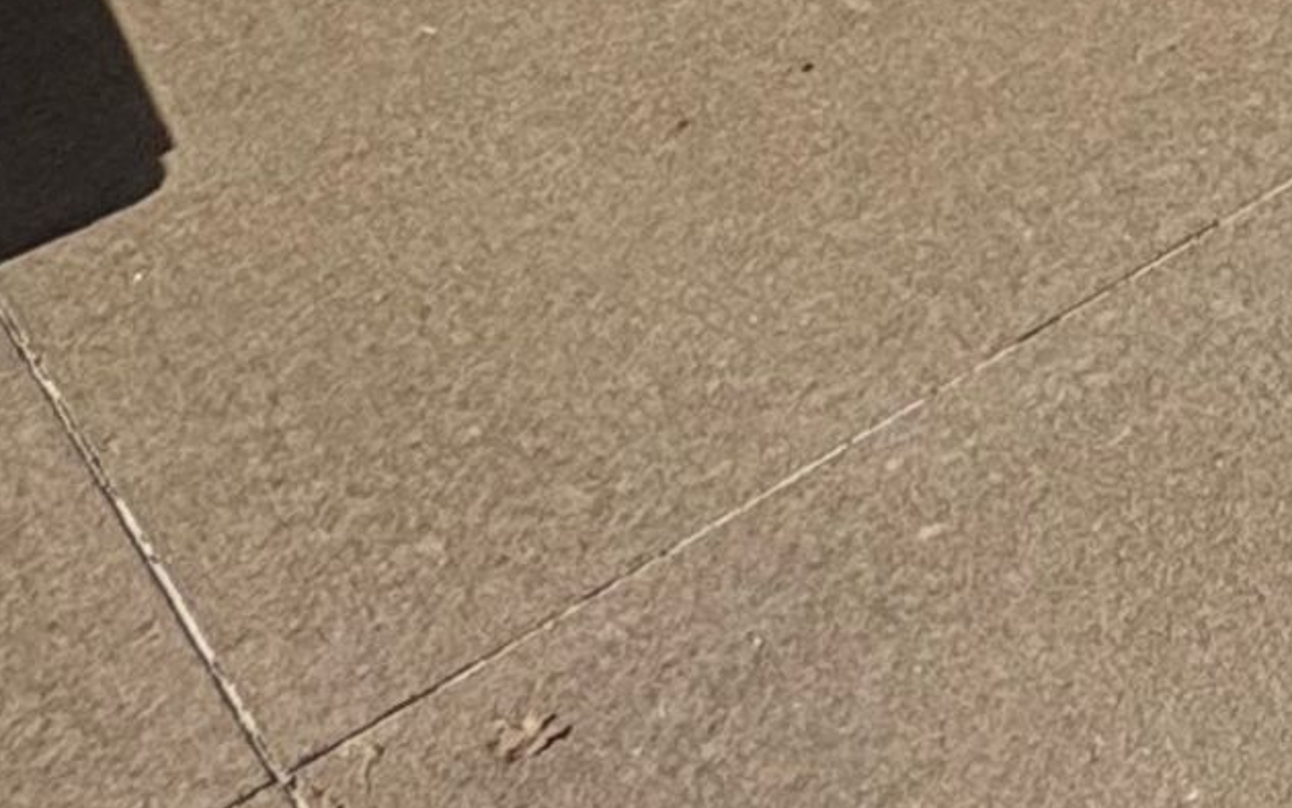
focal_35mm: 90
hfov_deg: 17.5
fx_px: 3170
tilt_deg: +0.3
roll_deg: +1.5
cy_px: -1917
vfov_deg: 9.5
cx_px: 2480
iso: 50
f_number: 2.2
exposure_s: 1/4132
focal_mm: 2.22
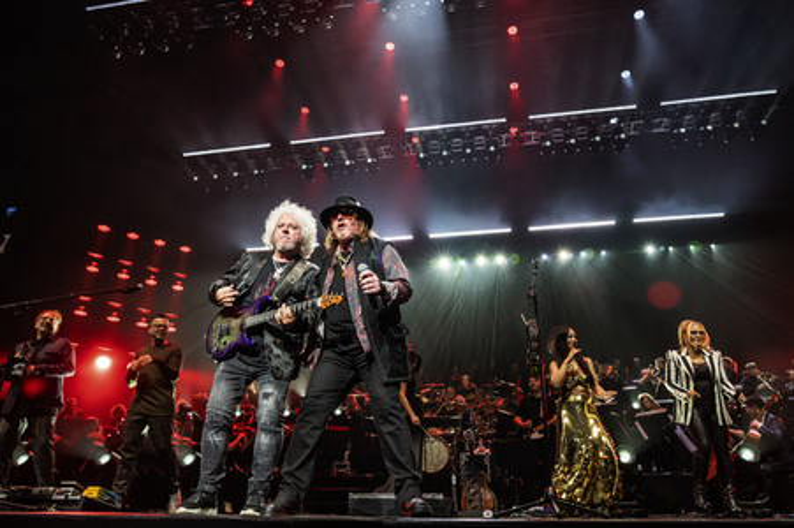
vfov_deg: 53.1
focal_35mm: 24
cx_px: 397
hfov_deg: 73.8
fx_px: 529
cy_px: 264
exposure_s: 1/320
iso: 2500
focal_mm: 24
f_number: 4.5
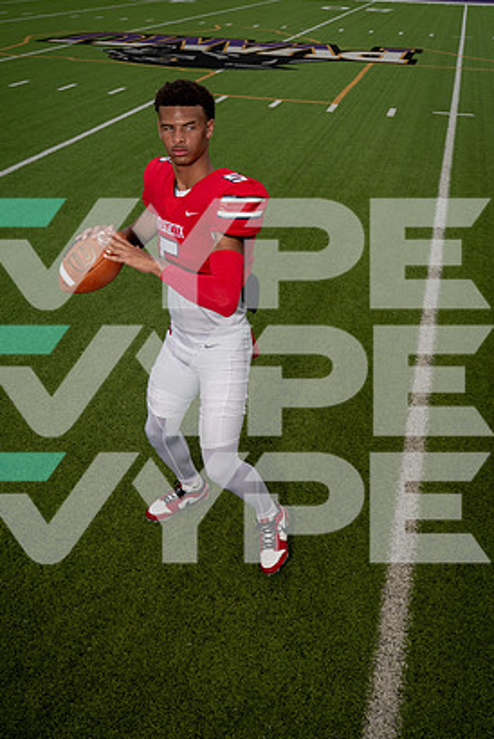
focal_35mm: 34
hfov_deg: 38.9
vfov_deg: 55.8
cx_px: 227
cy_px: 382
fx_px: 699
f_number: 8
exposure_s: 1/250
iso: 100
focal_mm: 31
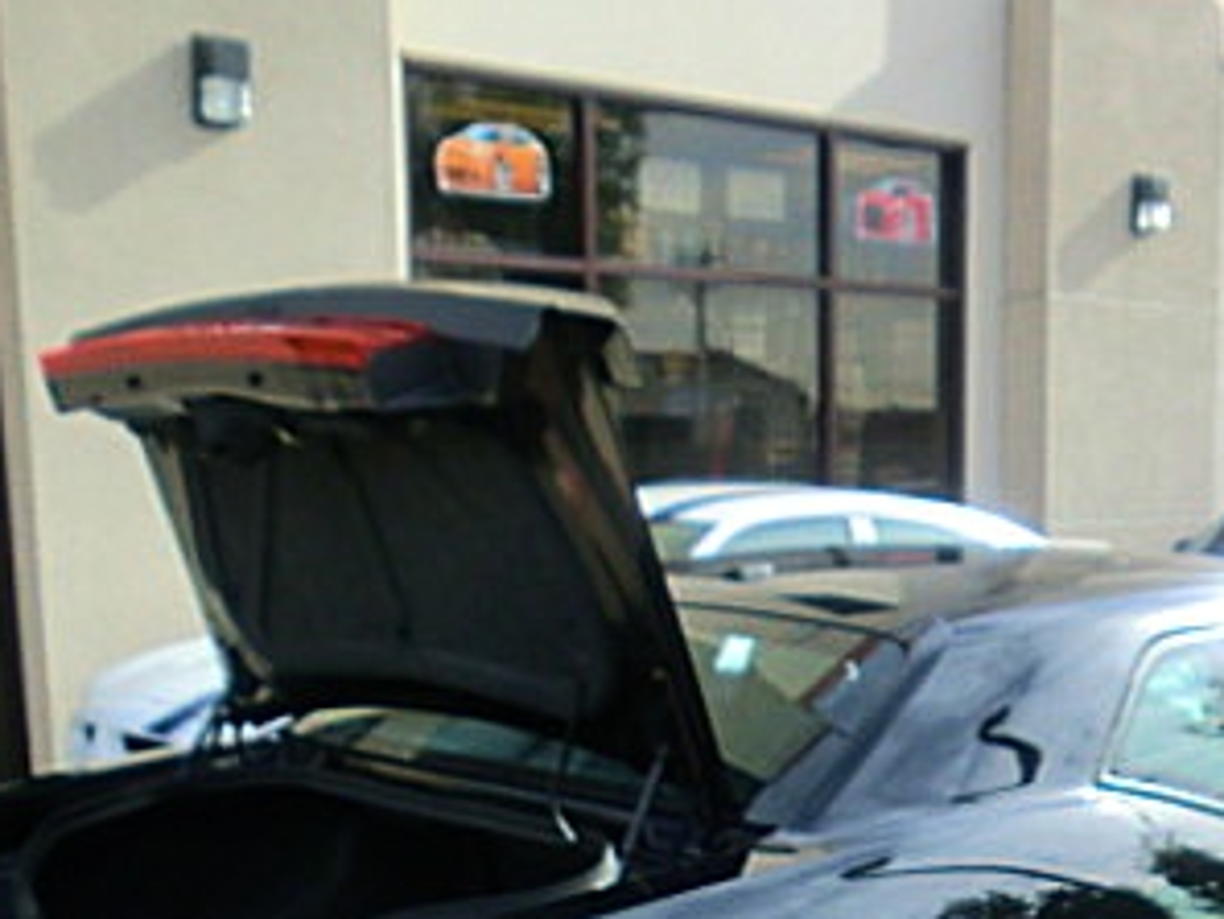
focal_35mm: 56
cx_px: 931
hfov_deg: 33.6
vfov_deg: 25.1
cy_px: 882
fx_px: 1981
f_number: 2.6
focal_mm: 4.65
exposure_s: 1/640
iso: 64
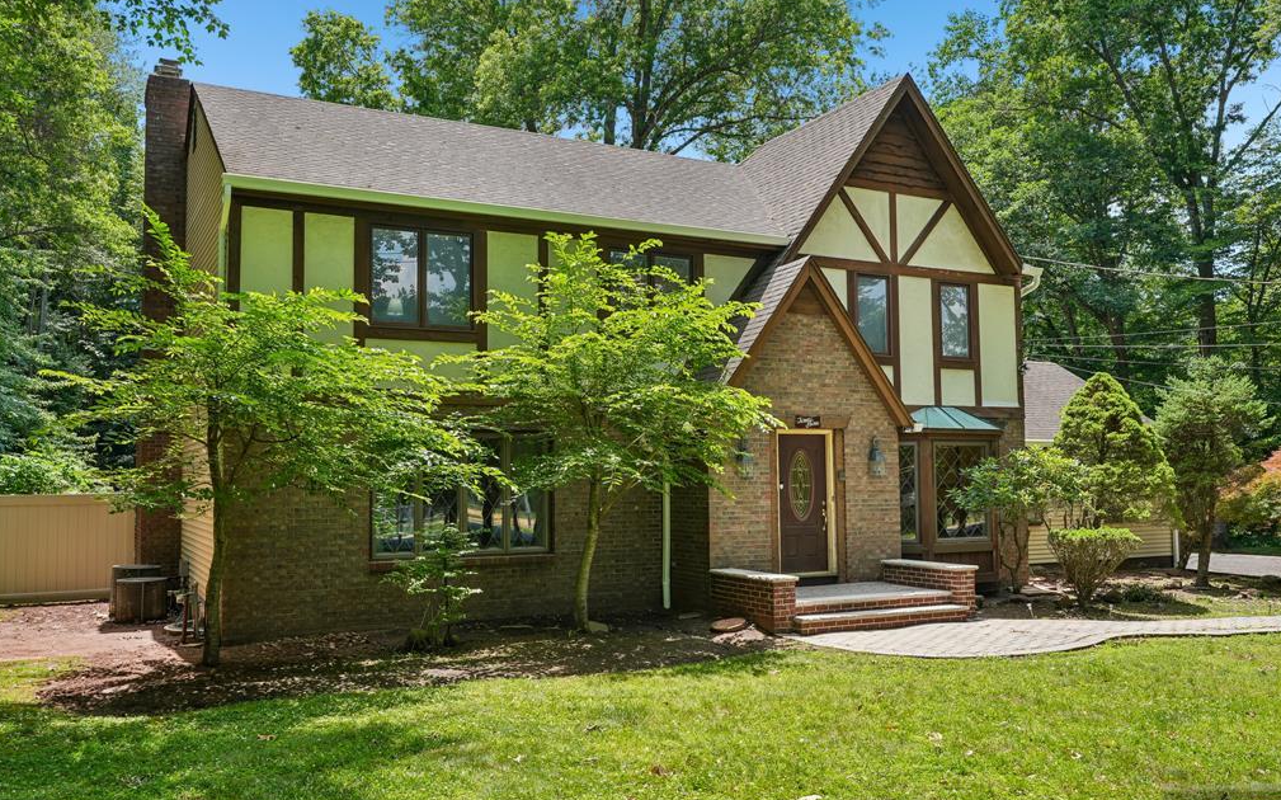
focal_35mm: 31
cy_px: 413
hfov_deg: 62.0
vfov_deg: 41.2
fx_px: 1065
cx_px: 642
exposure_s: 1/50
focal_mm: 29.5
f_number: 8
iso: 100
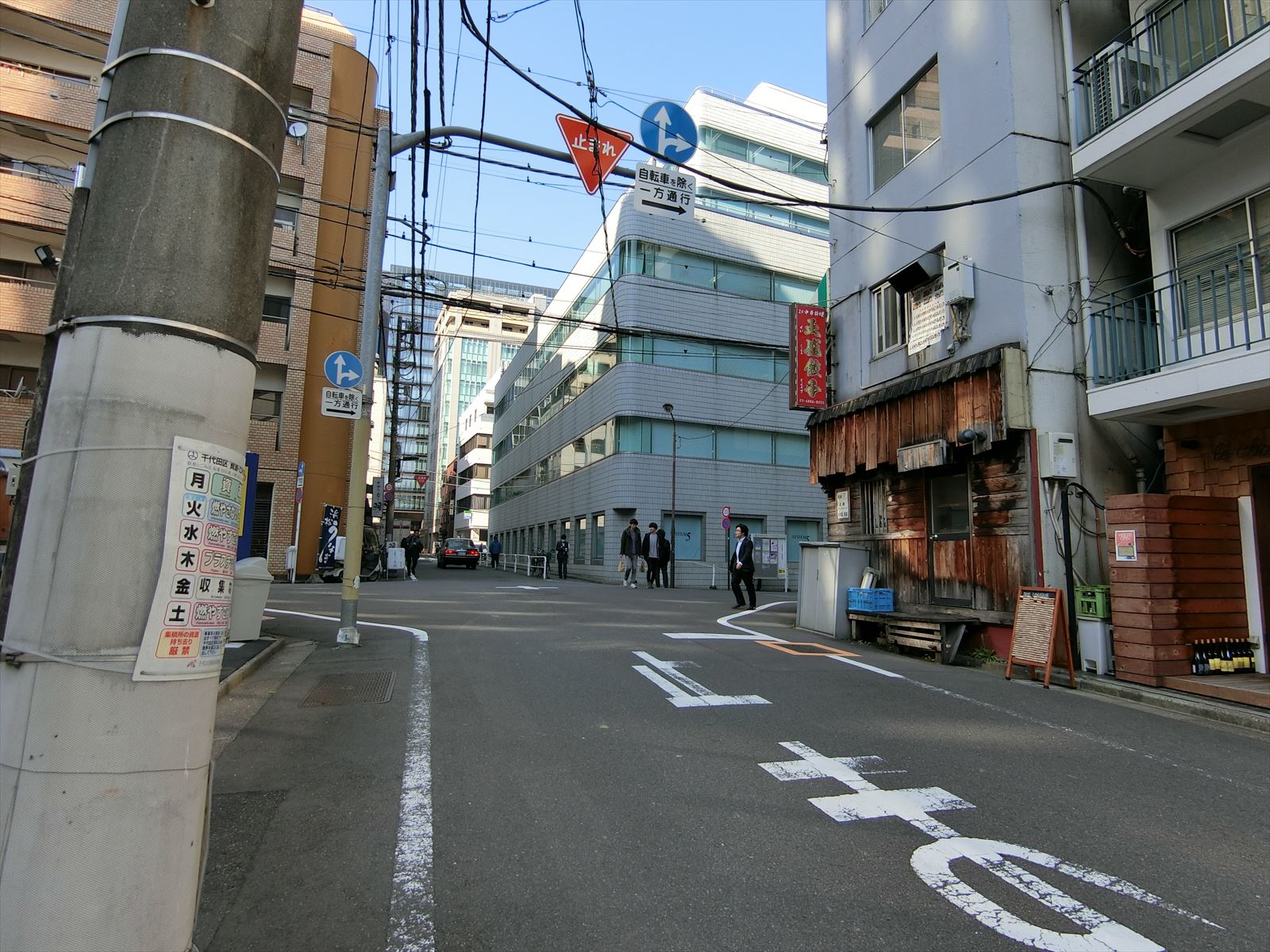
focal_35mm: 19
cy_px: 476
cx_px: 635
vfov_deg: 68.7
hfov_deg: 84.7
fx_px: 697
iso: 80
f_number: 2.7
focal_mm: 4.06
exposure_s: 1/640
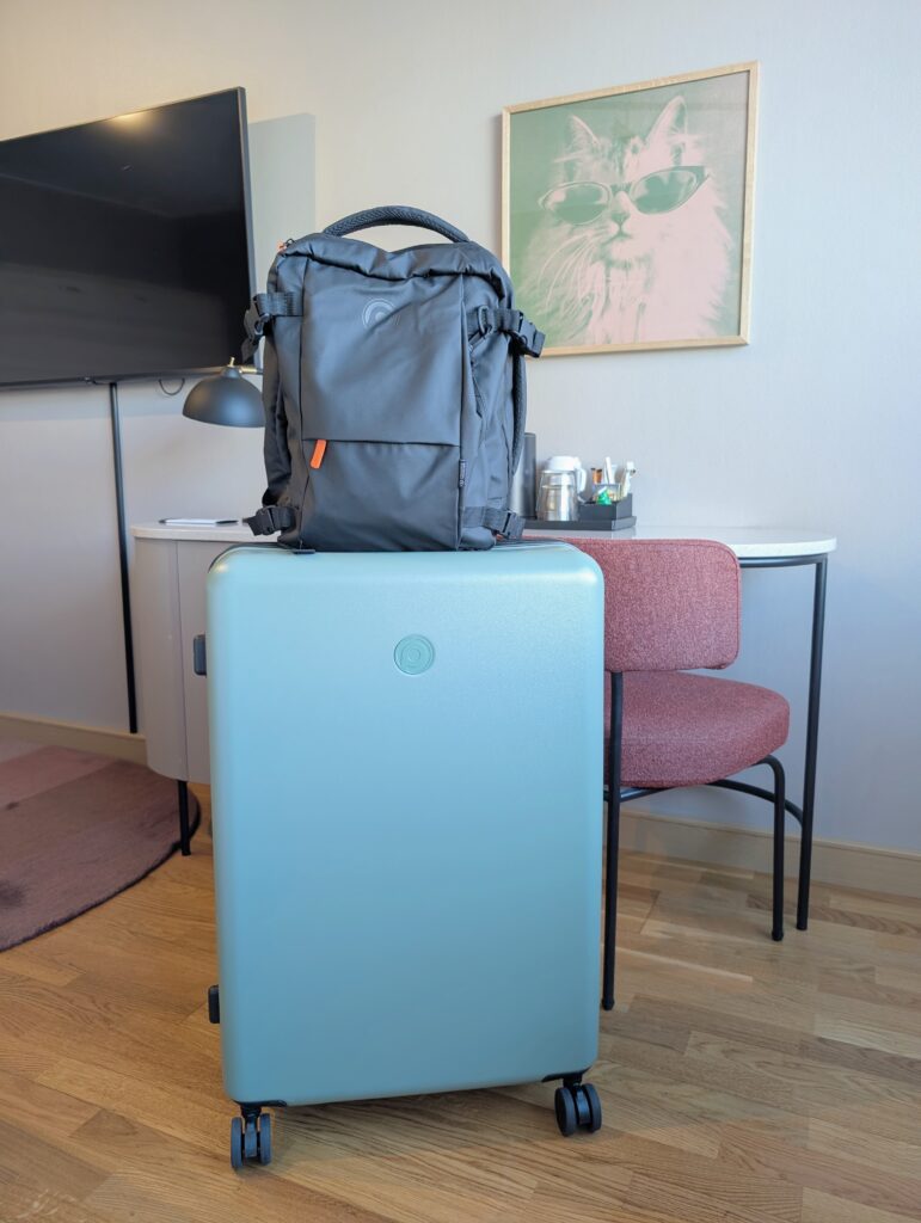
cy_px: 612
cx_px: 460
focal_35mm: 24
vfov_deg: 71.5
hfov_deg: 56.9
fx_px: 849
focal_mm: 6.9
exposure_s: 1/107
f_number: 1.68
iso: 176
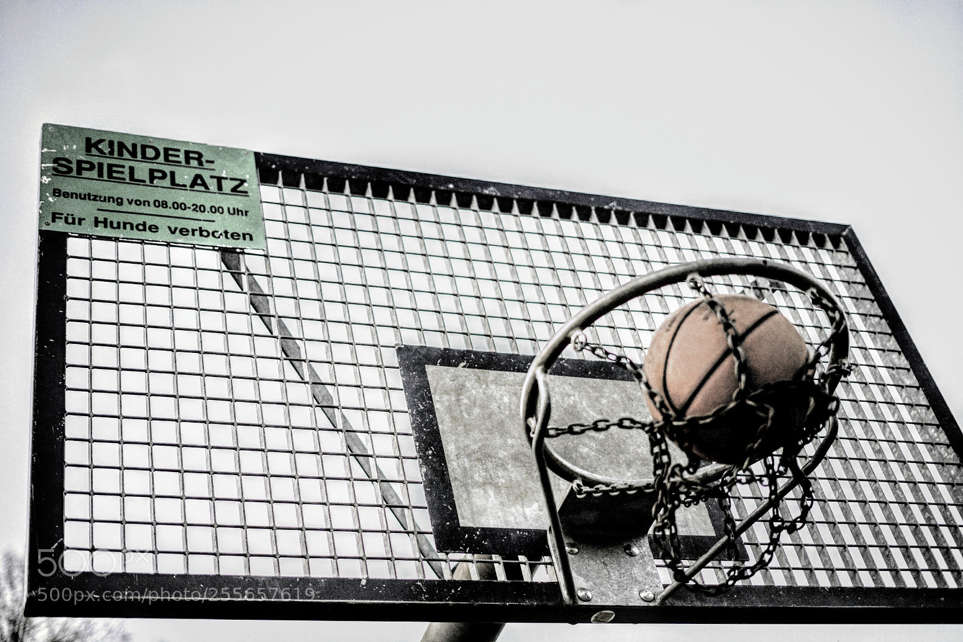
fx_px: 1337
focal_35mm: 50
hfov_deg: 39.6
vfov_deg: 27.0
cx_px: 482
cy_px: 321
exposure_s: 1/2000
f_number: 1.8
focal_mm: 50
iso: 1000
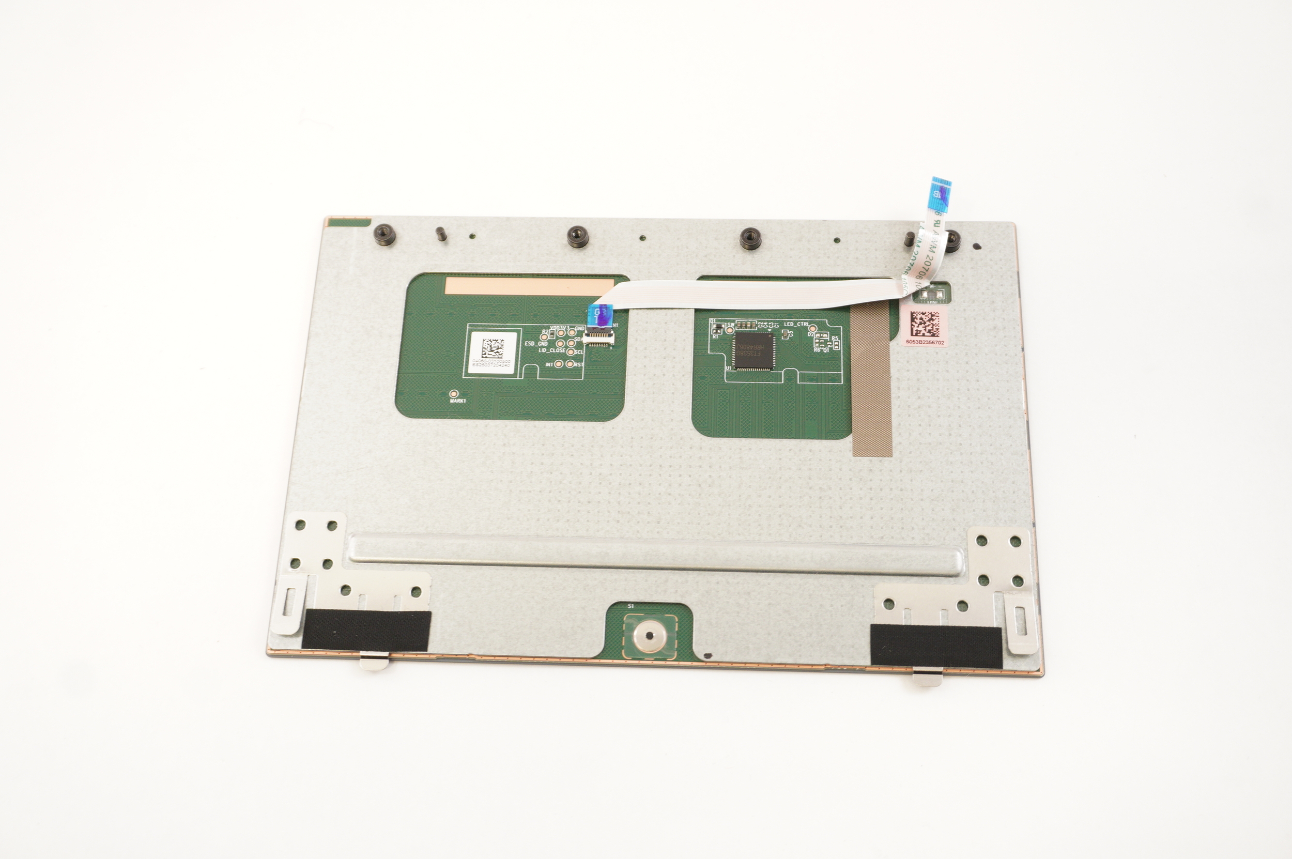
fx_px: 1345
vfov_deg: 35.4
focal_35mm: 38
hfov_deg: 51.3
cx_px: 646
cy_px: 430
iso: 640
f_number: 5.6
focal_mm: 25
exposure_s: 1/15
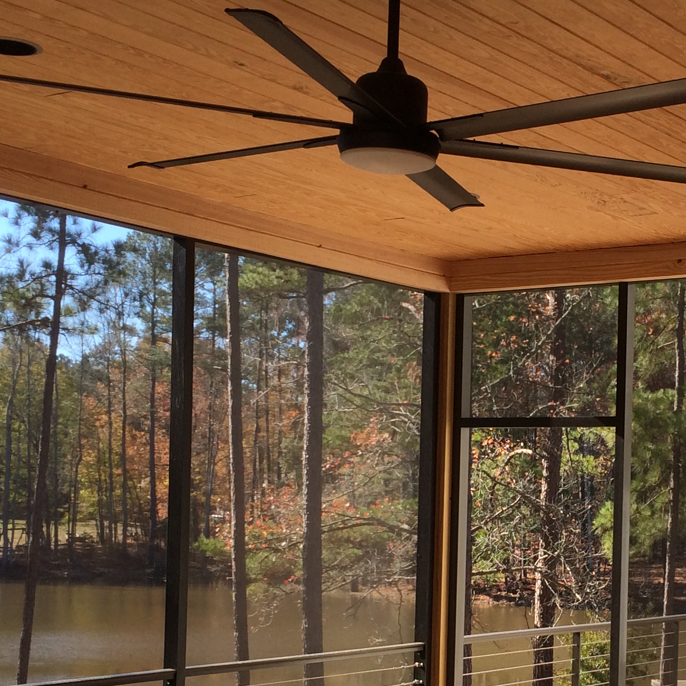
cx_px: 583
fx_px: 1525
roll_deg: -1.4
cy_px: 513
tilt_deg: -0.4
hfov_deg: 24.8
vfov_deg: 25.1
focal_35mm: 68
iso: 32
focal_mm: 4.15
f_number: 2.2
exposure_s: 1/507
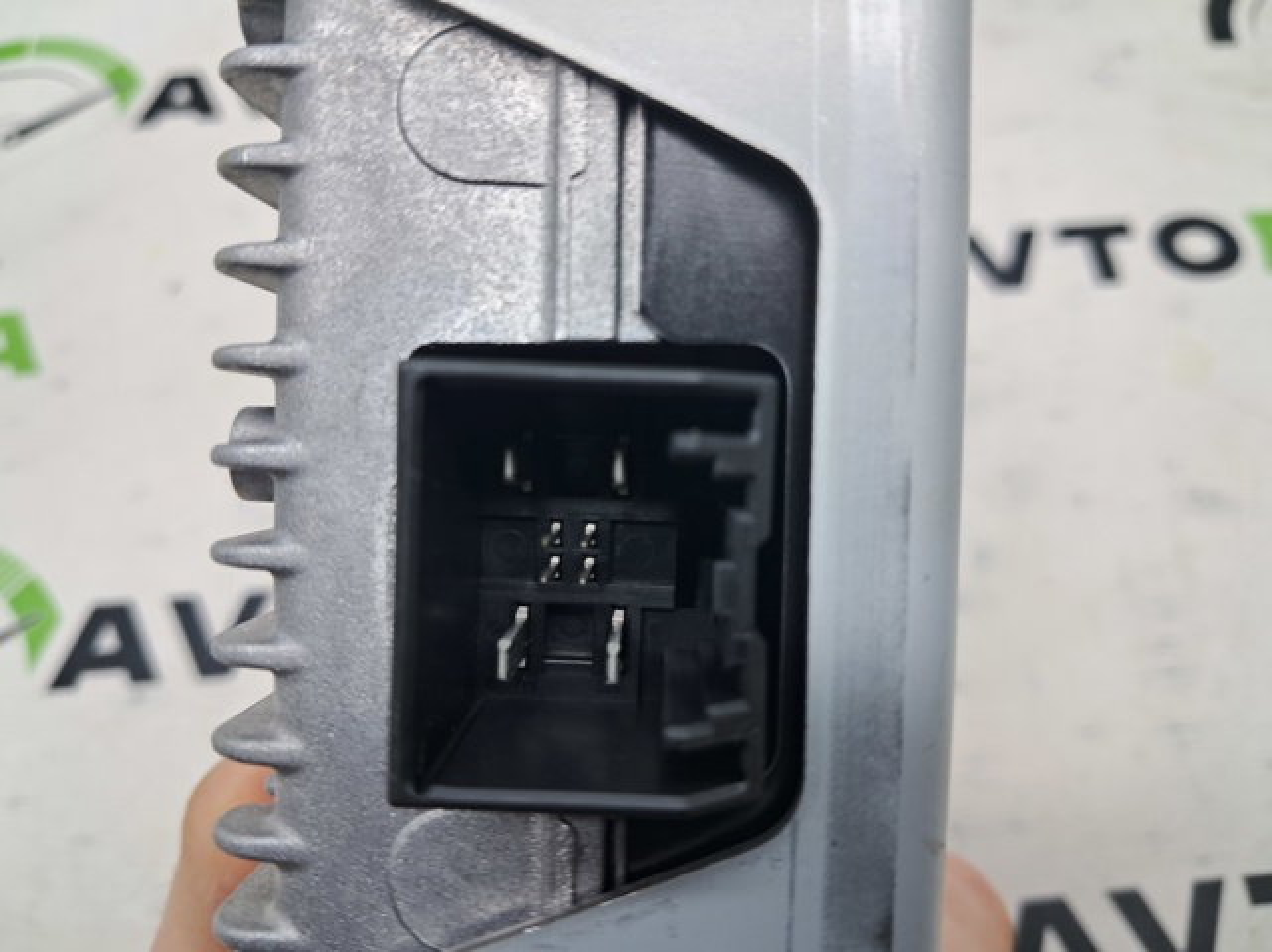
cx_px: 636
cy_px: 476
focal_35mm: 27
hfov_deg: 65.4
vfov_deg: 51.3
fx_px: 991
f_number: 1.8
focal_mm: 4
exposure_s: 1/50
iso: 50
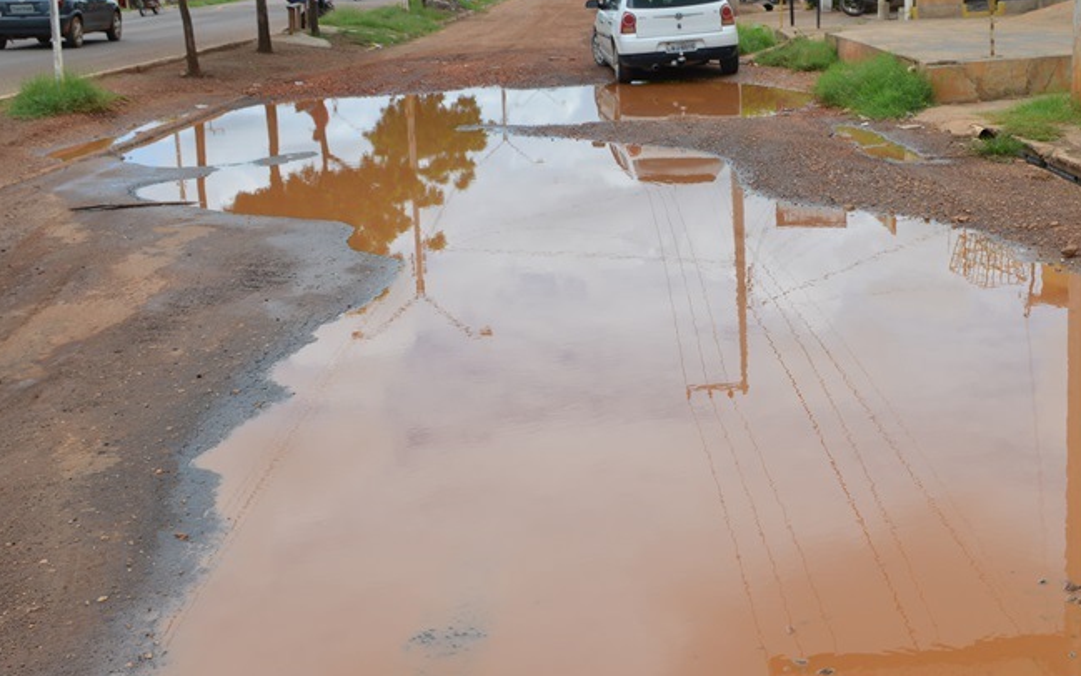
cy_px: 339
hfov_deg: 38.0
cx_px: 660
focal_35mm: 53
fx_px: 1562
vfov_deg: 24.4
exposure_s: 1/250
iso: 100
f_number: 8
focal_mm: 22
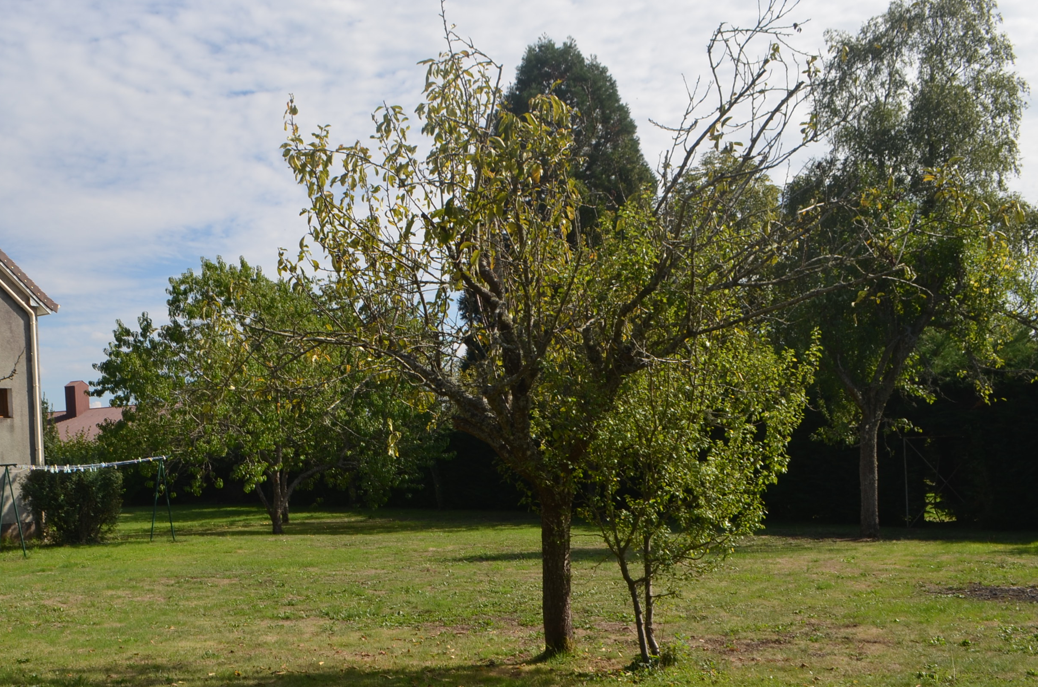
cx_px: 335
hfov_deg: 46.6
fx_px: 1180
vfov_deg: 32.2
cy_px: 465
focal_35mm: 41
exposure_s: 1/200
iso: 100
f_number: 9
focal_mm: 18
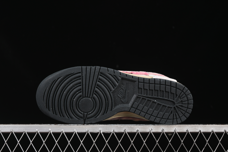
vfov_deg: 18.2
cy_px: 76
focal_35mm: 75
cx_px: 114
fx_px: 475
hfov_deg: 27.0
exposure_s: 1/60
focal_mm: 50
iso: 160
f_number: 6.3
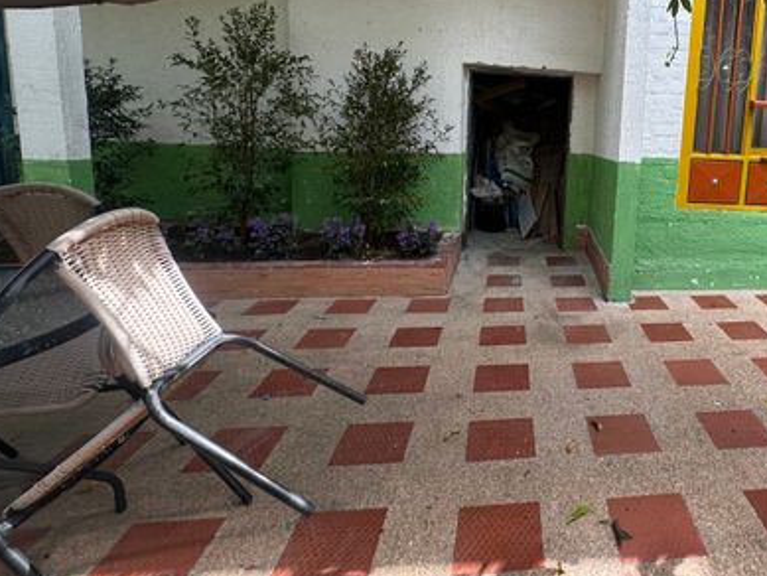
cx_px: 583
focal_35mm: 24
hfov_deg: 66.7
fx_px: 532
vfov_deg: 55.8
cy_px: 199
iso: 40
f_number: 2.2
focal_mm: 2.22
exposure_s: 1/177
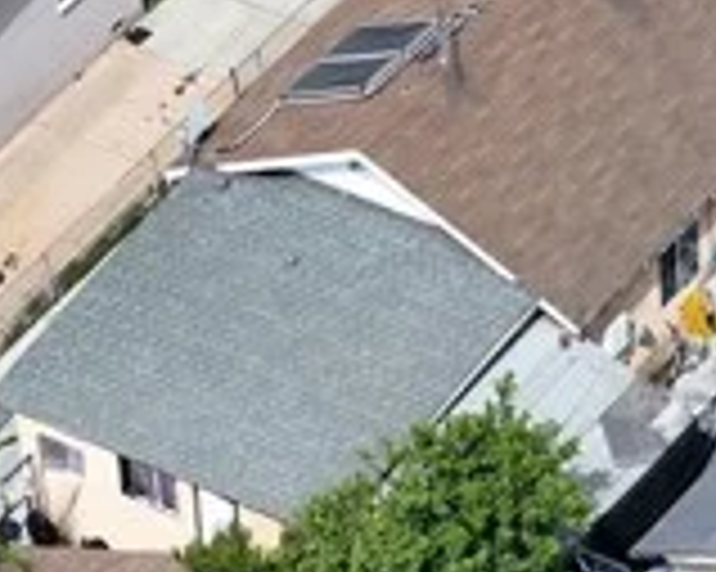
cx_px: 878
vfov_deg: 5.5
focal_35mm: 275
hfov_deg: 7.0
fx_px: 5824
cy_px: 995
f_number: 2.8
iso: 100
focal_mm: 19.35
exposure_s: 1/1250
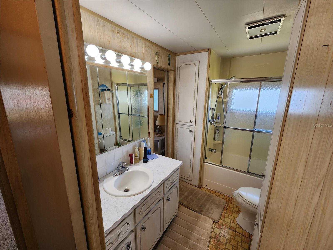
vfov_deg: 89.9
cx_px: 166
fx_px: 125
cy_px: 125
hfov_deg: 106.2
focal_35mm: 13
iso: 64
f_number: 2.2
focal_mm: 2.2
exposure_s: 1/60
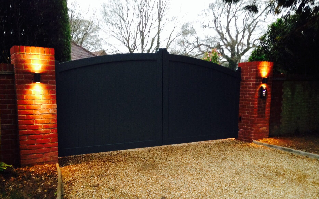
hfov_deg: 54.0
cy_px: 122
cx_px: 159
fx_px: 313
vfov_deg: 35.2
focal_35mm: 36
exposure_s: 1/20
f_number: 2.4
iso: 250
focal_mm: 4.12
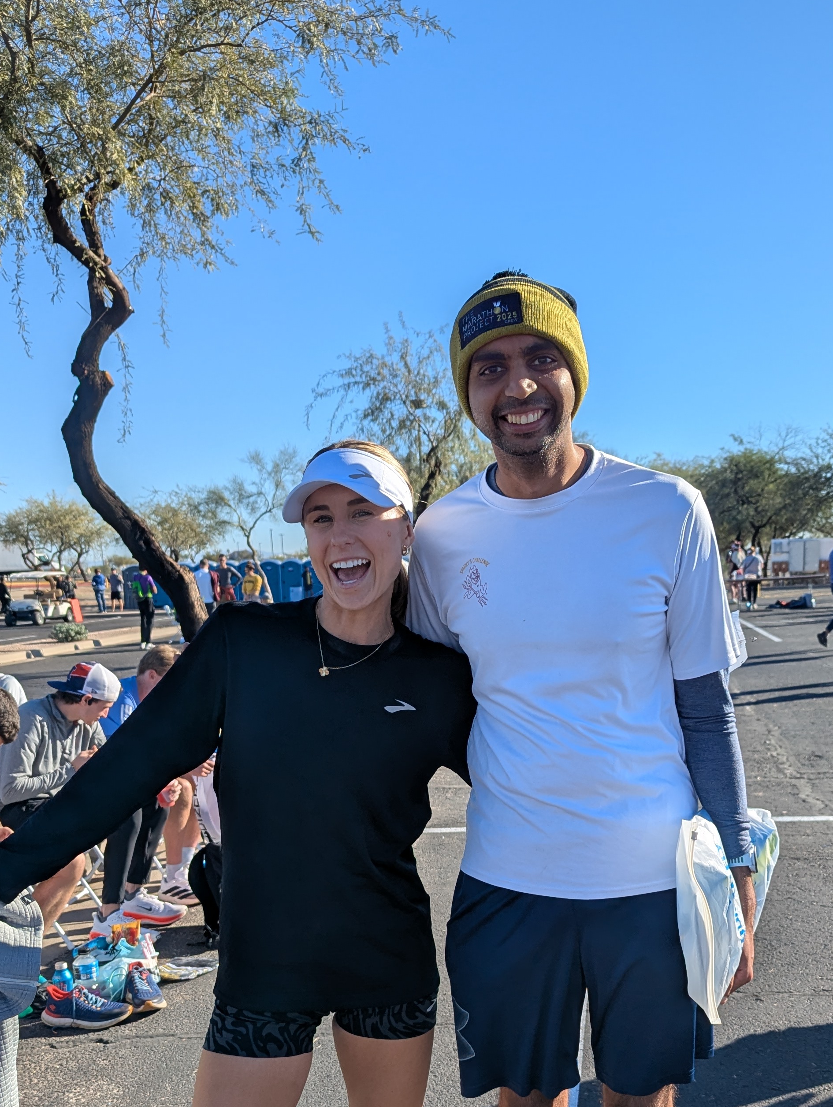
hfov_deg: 36.8
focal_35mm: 39
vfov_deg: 46.4
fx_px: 1248
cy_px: 801
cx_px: 483
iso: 44
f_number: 1.85
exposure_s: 1/1770
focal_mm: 6.81
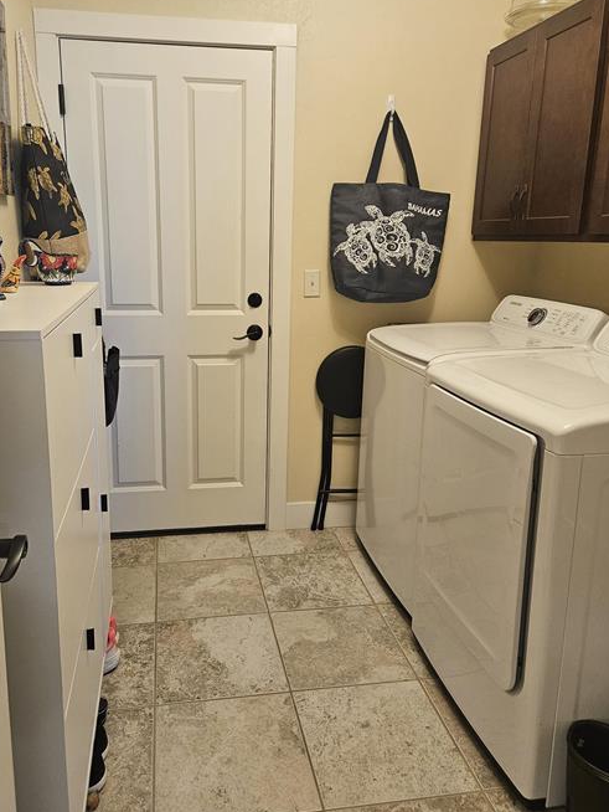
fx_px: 633
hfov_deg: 51.2
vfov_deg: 65.2
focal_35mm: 27
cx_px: 257
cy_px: 379
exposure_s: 1/120
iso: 400
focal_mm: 5.4
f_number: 1.8
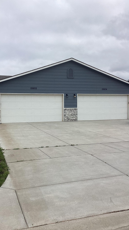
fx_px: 207
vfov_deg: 58.0
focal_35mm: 34
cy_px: 116
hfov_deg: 34.4
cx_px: 47
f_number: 2.4
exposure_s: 1/2551
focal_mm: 3.3
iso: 25
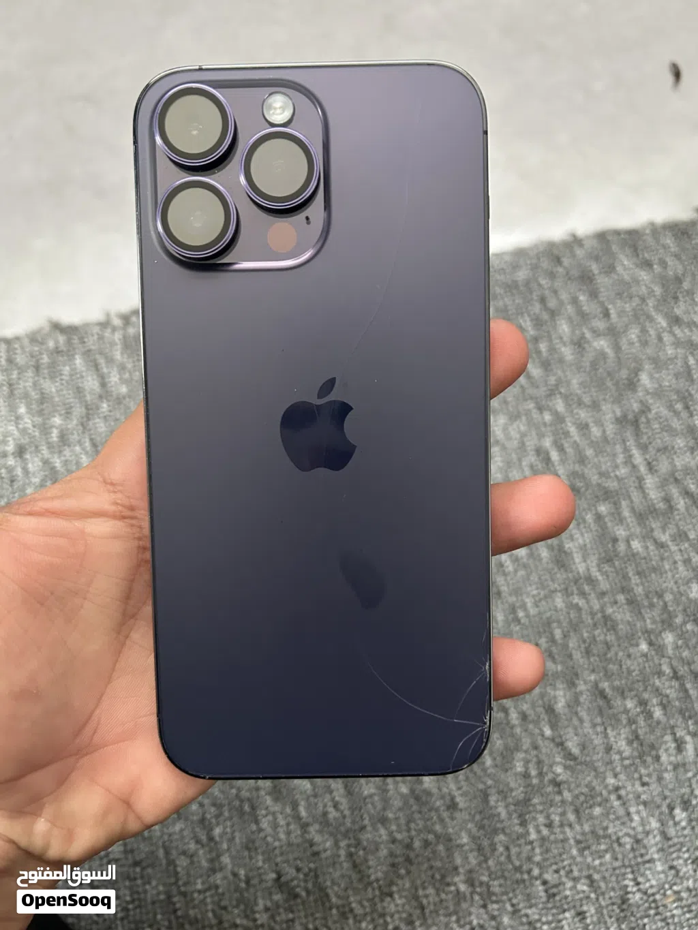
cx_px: 349
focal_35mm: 26
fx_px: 699
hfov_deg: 53.1
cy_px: 465
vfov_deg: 67.3
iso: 500
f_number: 1.5
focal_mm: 5.7
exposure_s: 1/60
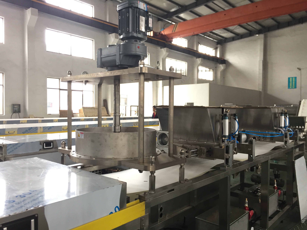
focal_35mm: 29
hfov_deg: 61.7
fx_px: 257
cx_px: 154
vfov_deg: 48.2
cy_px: 115
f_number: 2.2
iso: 100
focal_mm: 4.15
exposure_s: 1/33
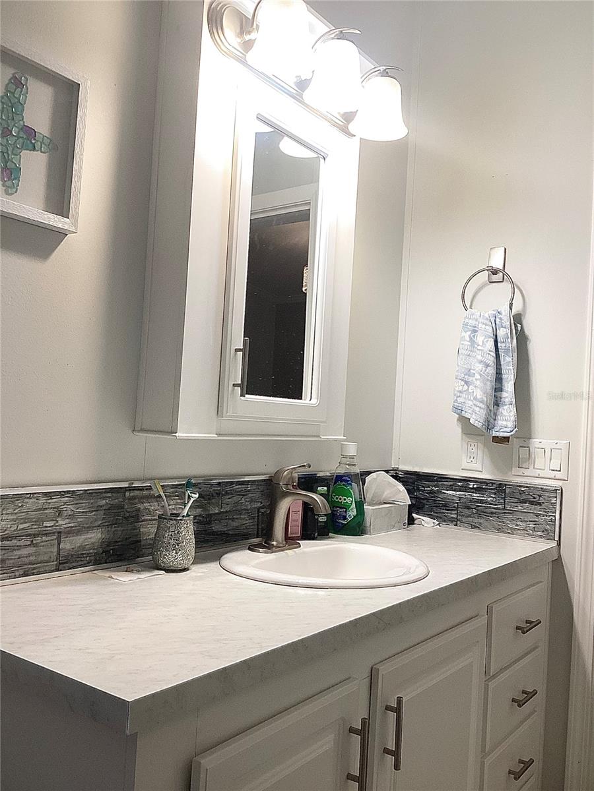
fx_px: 709
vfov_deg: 58.4
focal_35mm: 31
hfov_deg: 45.4
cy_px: 396
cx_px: 297
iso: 80
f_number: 2.4
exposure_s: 1/60
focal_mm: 3.3
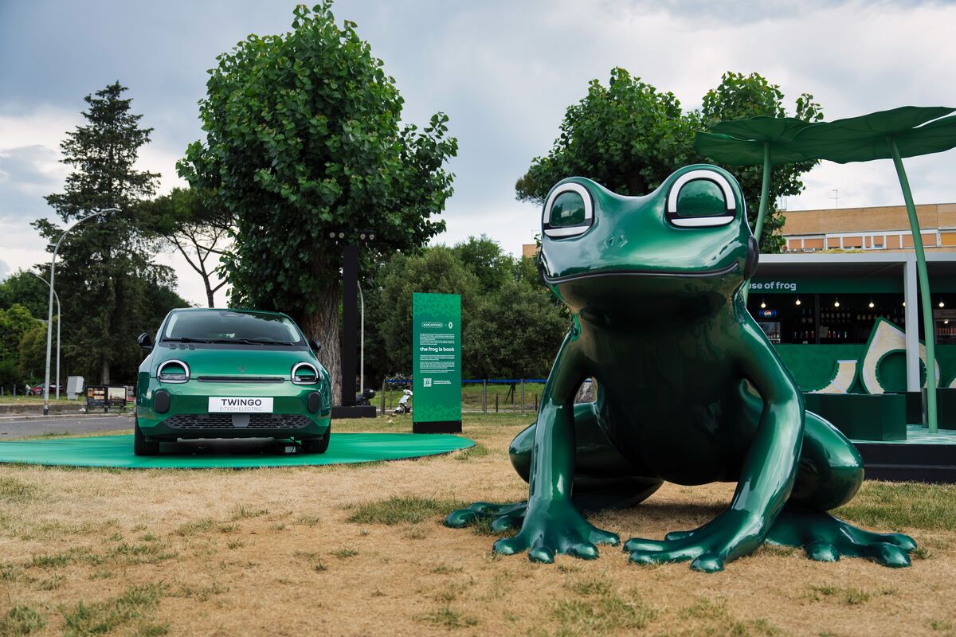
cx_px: 478
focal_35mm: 32
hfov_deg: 58.7
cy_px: 318
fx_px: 850
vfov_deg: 41.1
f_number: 3.2
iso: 400
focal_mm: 32
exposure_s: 1/320
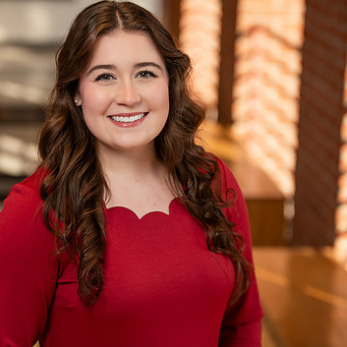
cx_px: 100
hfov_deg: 14.5
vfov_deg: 14.5
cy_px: 158
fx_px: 1361
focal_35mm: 120
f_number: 3.2
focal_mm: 86
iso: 250
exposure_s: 1/250
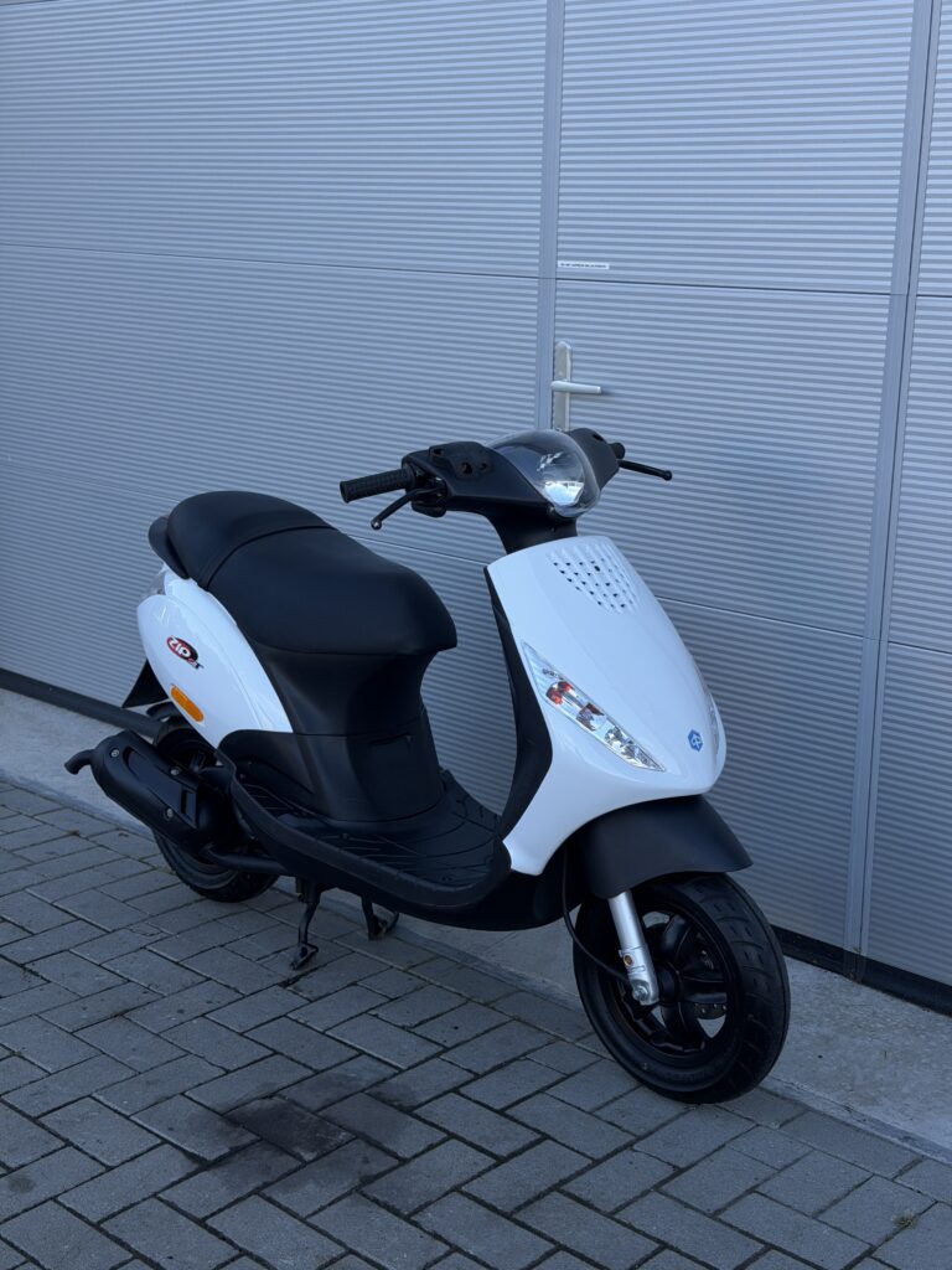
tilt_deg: -15.0
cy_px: 635
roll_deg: -0.3
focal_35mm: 48
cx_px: 476
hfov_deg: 30.3
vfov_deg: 39.7
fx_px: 1760
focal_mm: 6.76
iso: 80
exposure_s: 1/802
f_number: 1.78
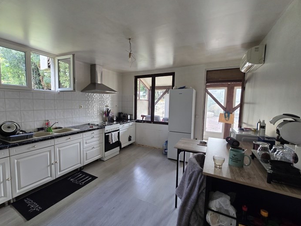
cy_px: 114
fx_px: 130
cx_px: 129
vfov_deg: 81.8
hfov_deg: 97.5
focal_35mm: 15
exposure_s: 1/50
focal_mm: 2.2
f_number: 2.2
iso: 160
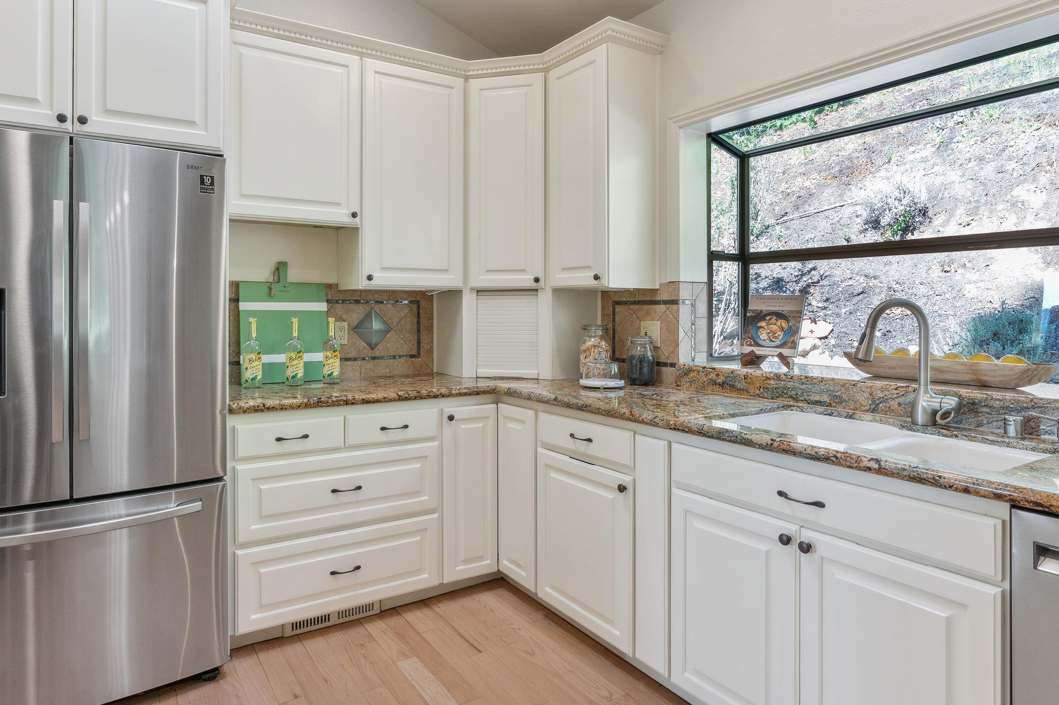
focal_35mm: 21
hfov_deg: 80.9
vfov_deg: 59.3
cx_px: 470
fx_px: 618
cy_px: 310
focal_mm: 16
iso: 320
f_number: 9
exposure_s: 1/20
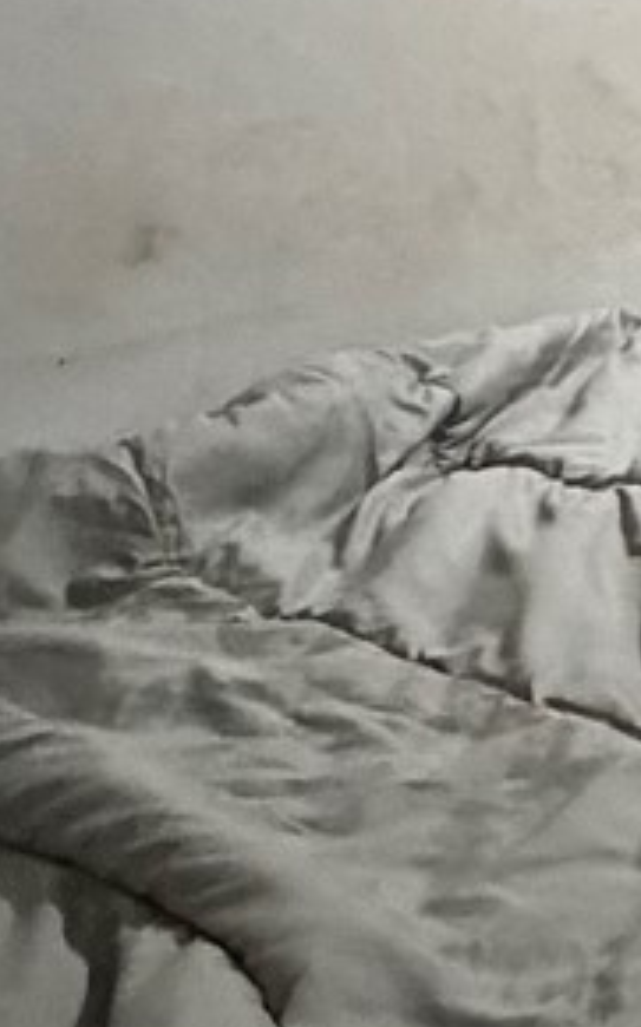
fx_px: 2294
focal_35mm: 82
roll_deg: -0.5
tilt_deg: -5.2
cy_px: -138
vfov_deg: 23.5
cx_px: 2344
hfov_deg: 9.0
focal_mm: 2.22
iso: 1000
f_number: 2.2
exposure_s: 1/60
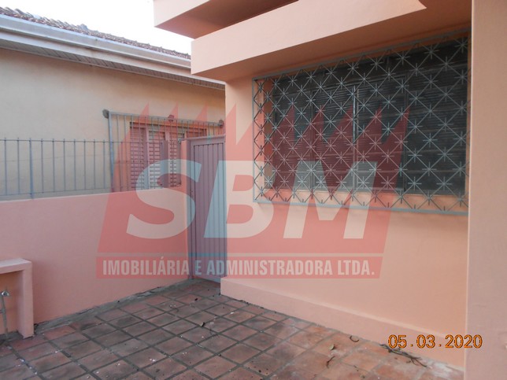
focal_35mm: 26
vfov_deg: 53.1
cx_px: 254
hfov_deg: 67.3
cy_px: 190
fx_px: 381
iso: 250
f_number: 3.2
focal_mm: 4.6
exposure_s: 1/125
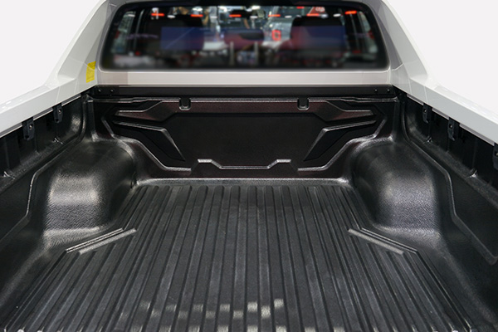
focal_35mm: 39
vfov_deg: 34.2
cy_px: 166
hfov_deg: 49.6
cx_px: 249
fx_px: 539
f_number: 4.5
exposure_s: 1/160
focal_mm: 39
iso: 400
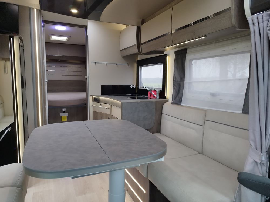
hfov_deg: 71.6
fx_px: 187
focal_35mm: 24
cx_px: 135
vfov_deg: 56.8
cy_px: 101
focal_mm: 5.89
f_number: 1.89
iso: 110
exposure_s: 1/50
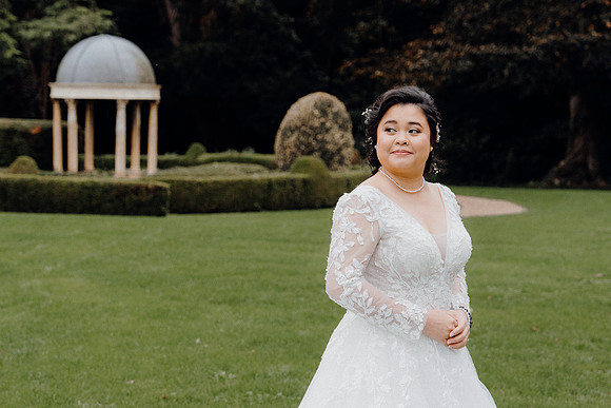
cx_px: 306
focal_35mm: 82
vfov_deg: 16.7
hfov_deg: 24.8
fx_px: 1392
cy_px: 204
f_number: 3.5
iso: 640
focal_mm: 55
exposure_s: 1/160
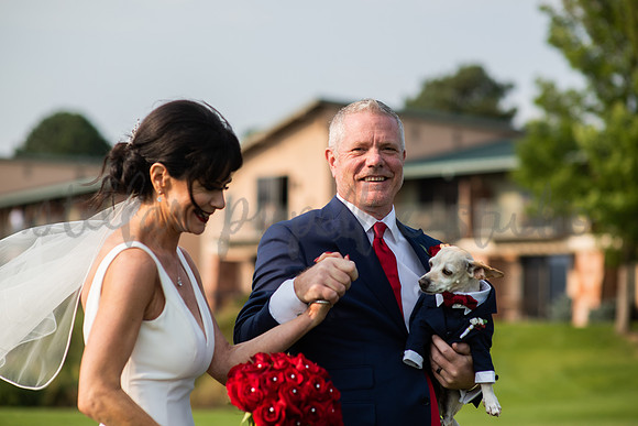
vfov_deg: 16.1
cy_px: 213
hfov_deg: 23.9
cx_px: 319
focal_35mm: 85
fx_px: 1507
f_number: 2.2
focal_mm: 85
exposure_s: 1/3200
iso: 160
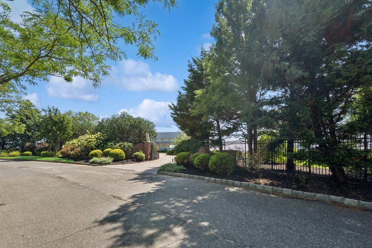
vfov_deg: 77.2
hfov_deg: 100.4
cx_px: 179
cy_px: 130
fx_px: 155
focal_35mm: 15
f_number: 9
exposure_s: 1/320
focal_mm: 14
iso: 200
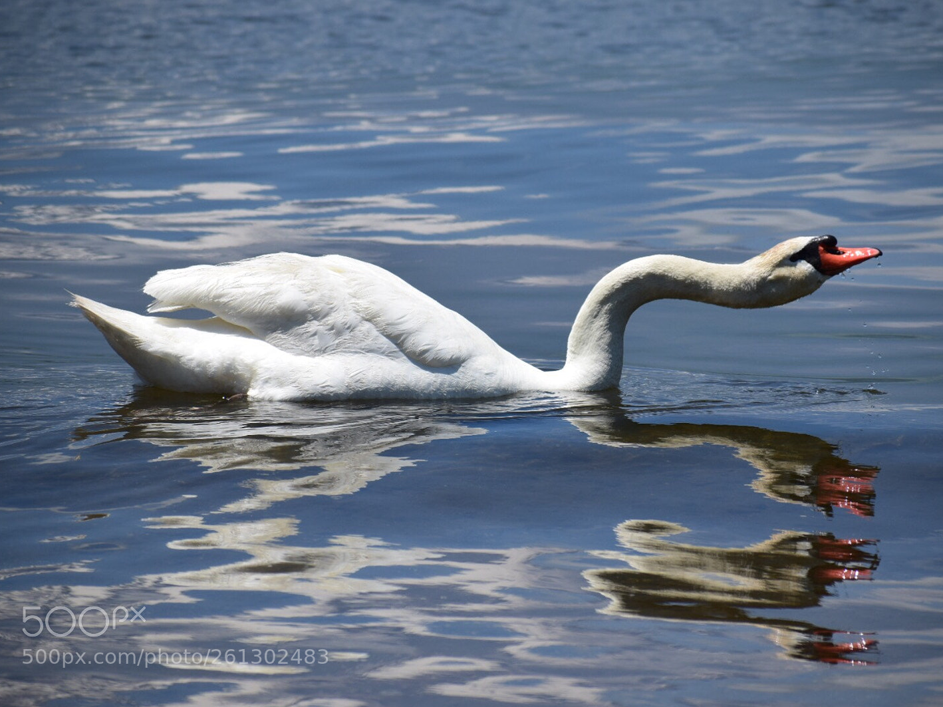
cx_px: 513
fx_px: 7980
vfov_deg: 5.1
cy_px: 354
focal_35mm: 293
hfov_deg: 6.8
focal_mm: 180
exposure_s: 1/640
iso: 100
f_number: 7.1
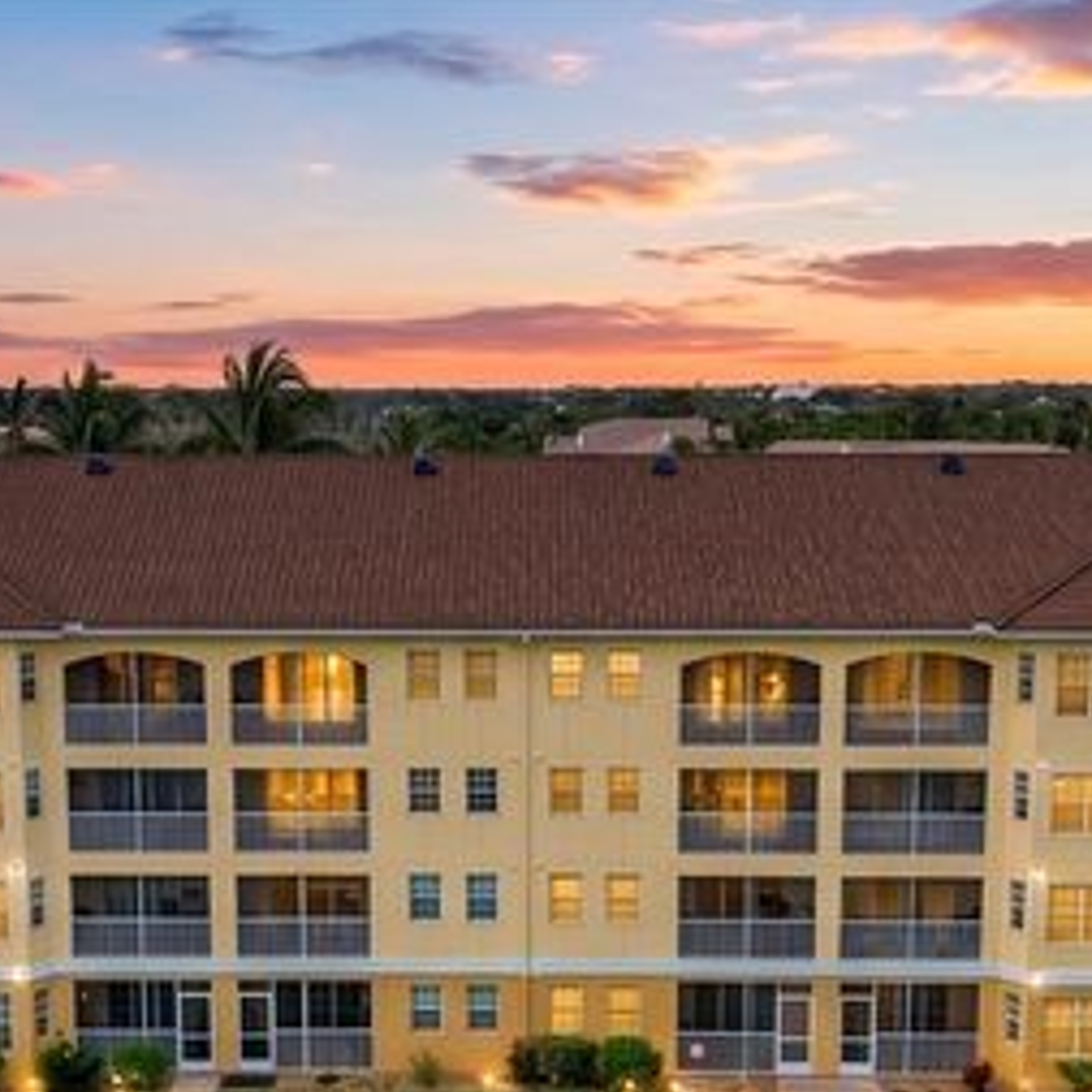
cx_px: 527
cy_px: 801
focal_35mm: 42
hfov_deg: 40.0
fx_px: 1499
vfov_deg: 39.1
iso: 340
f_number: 1.8
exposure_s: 1/120
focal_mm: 8.67
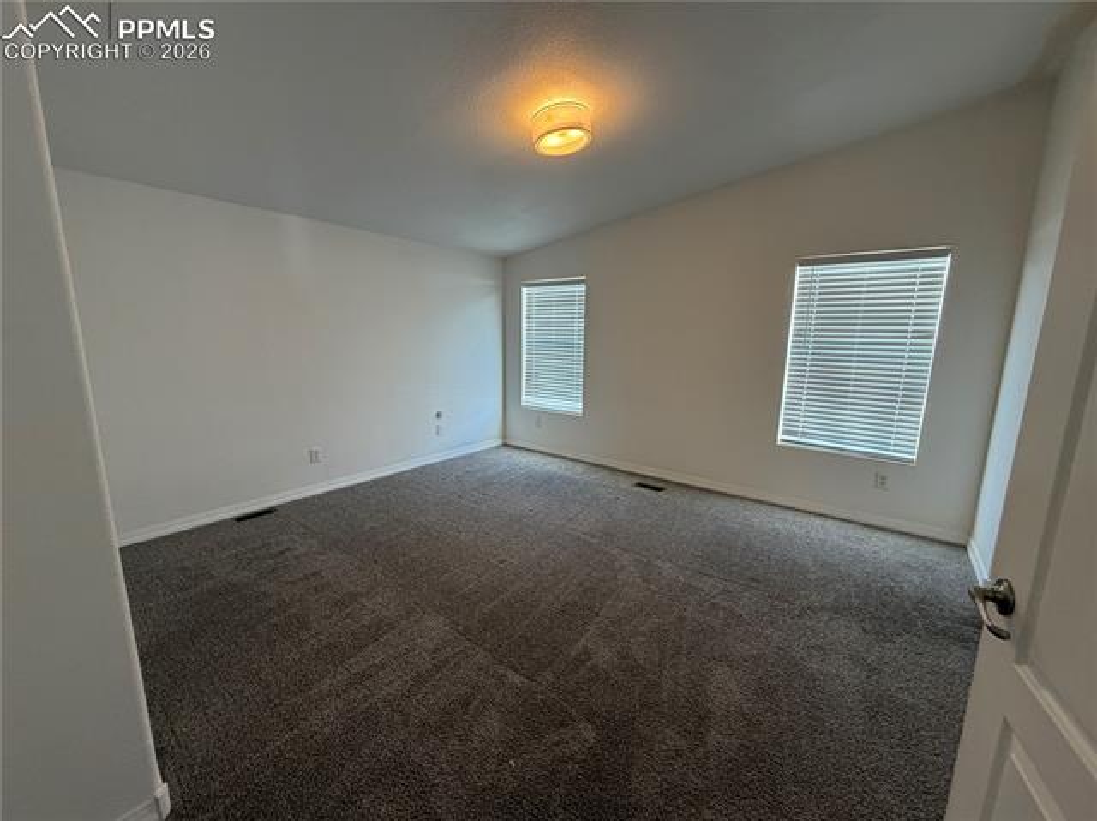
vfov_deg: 85.6
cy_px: 410
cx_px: 548
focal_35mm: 14
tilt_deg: -9.7
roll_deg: -0.5
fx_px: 443
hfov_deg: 102.1
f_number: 2.2
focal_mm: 2.22
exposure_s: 1/60
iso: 200
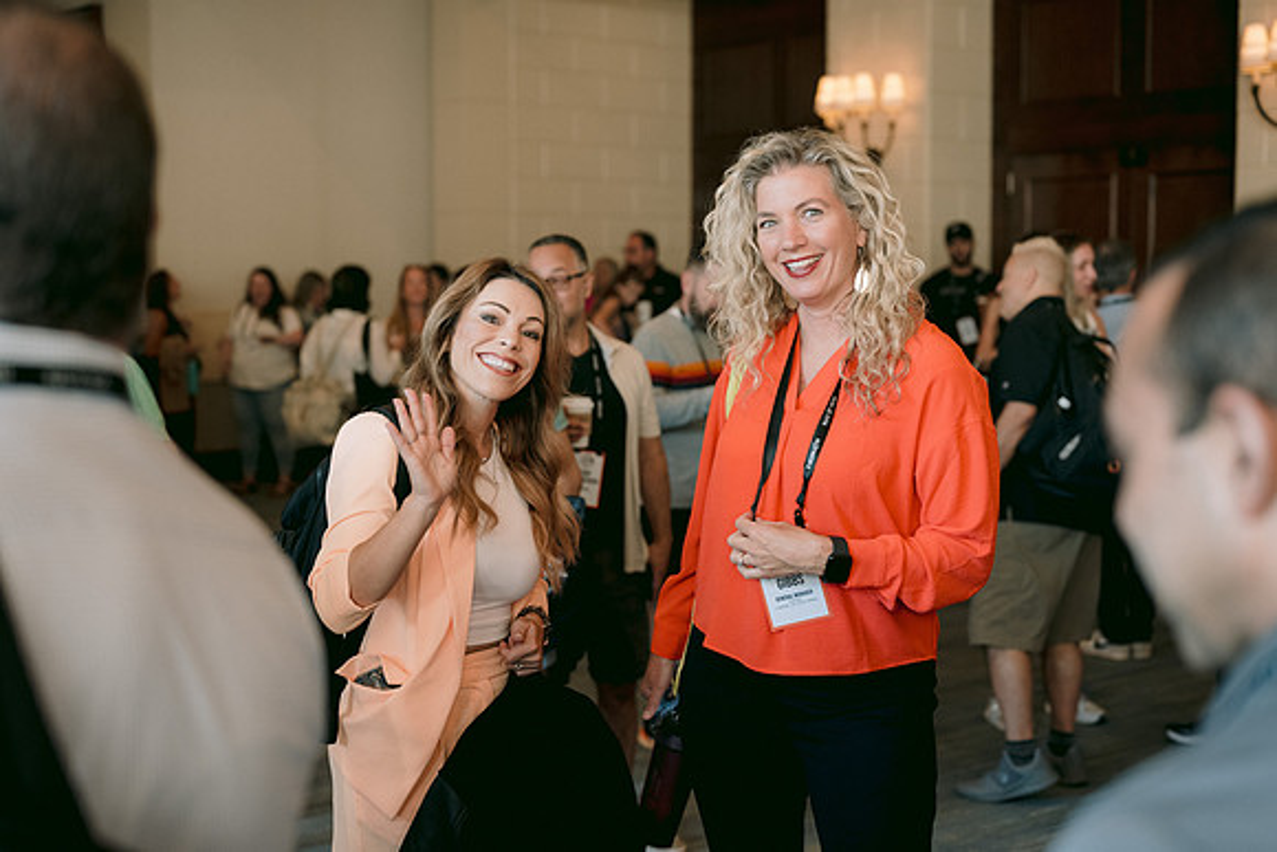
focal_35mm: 50
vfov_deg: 27.0
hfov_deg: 39.6
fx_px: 1774
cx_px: 638
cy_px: 426
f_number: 2.8
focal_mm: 50
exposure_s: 1/200
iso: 800
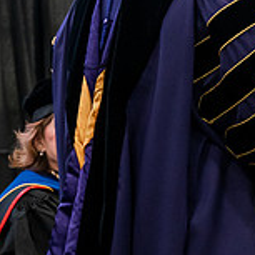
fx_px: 2309
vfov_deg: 6.3
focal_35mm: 277
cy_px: -18
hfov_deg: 6.3
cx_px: 268
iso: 4000
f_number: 4.5
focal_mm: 86
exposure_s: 1/200
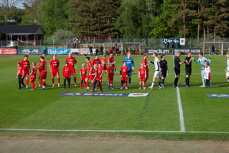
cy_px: 76
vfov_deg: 18.4
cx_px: 113
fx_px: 471
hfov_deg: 27.3
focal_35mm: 74
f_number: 4
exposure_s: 1/640
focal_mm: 70
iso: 100
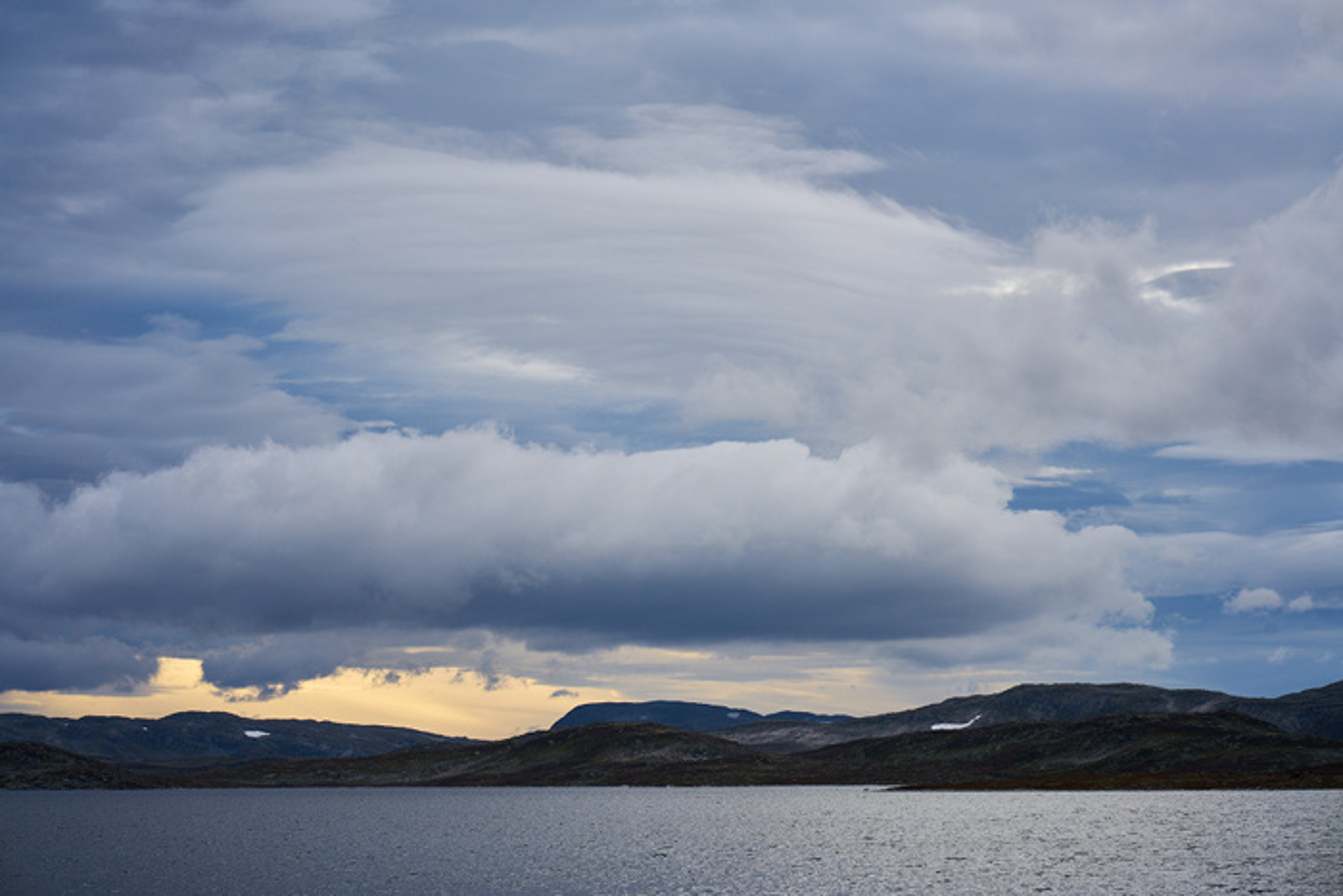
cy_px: 448
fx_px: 3171
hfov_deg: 23.9
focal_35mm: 85
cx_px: 672
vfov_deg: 16.1
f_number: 8
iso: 200
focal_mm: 85
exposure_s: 1/200
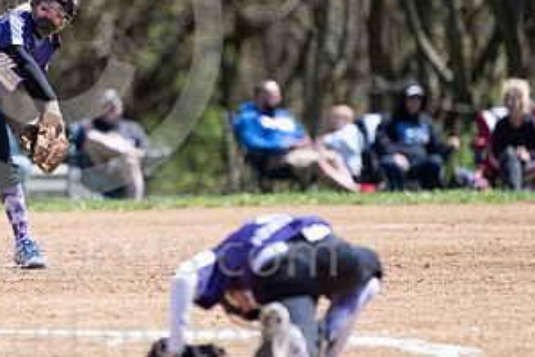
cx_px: 37
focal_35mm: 385
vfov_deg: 3.6
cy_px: 99
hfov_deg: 5.3
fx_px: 5724
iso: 200
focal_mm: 200
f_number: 3.2
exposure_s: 1/1600
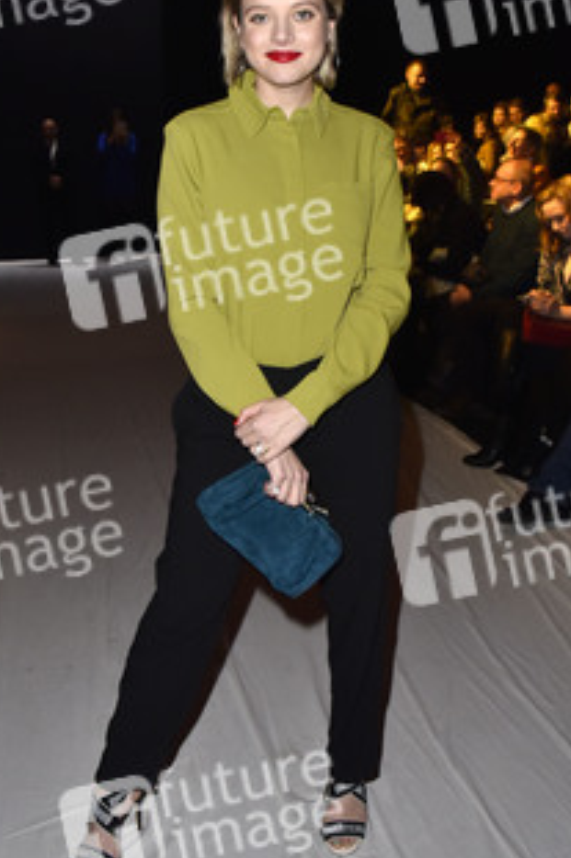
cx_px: 281
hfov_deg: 36.8
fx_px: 857
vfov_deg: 53.1
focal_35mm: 36
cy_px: 403
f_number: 5.6
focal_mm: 28
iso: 1250
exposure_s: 1/60
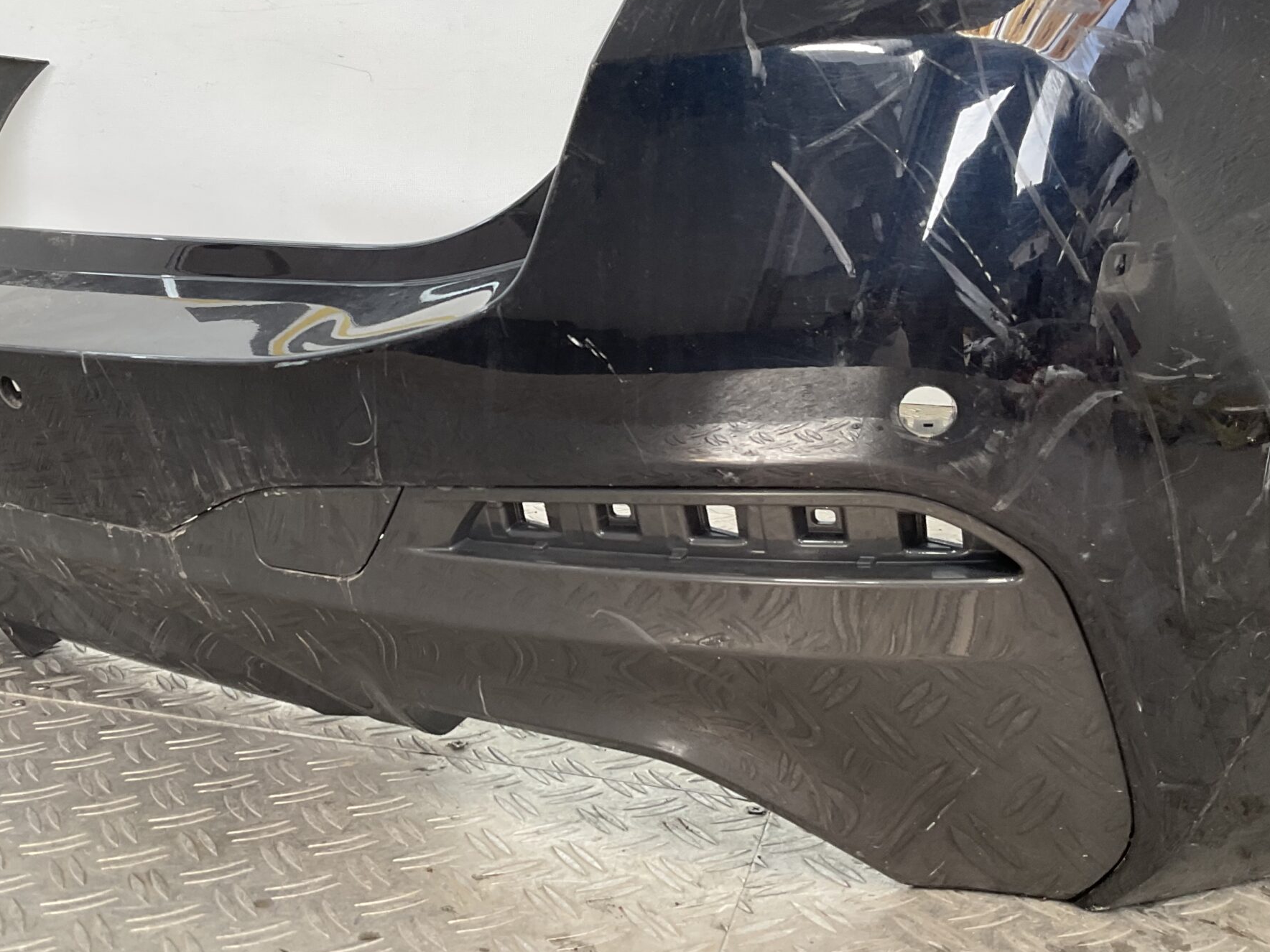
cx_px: 435
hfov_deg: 44.2
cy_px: 374
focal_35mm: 42
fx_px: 1541
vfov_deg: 34.2
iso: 16
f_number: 1.8
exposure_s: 1/100
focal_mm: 3
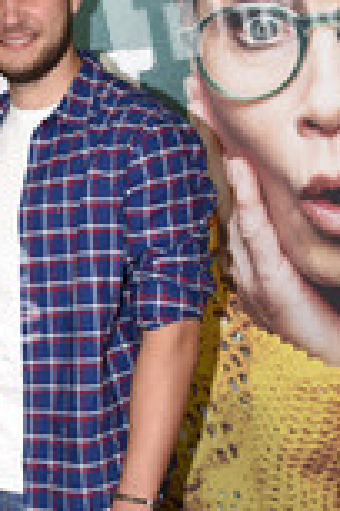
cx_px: -33
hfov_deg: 16.4
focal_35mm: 81
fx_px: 1147
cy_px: 491
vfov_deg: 24.1
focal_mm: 31
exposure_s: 1/125
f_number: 6.3
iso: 640
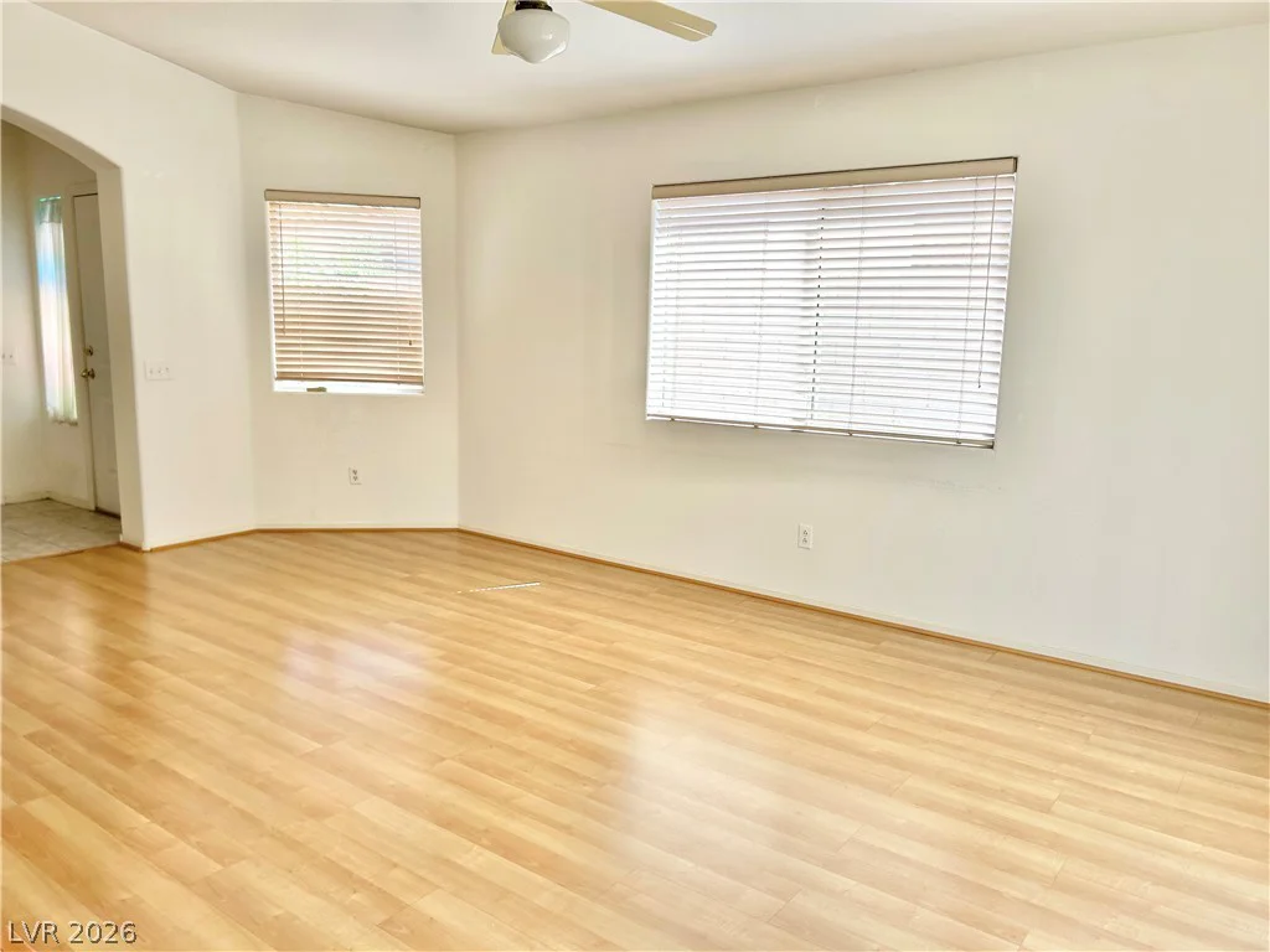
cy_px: 476
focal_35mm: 26
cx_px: 635
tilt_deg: -9.1
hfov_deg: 67.3
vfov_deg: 53.1
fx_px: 954
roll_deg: -0.7
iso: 50
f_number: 1.5
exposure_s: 1/486
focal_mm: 5.7
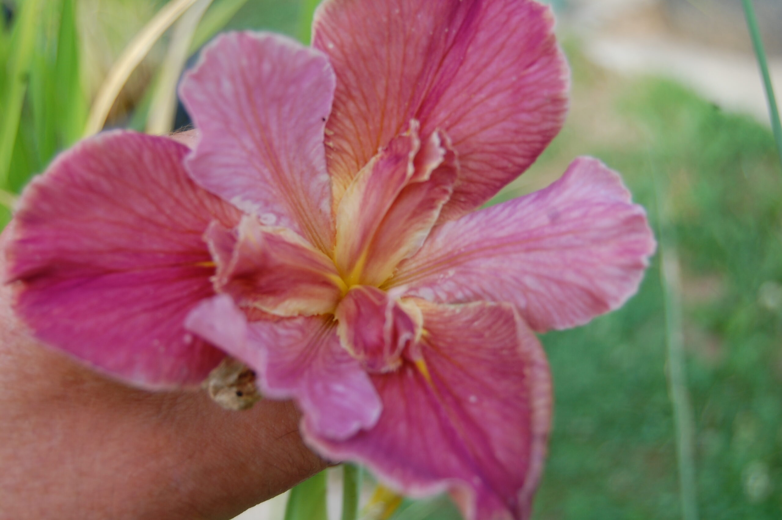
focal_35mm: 57
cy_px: 260
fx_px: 1237
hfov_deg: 35.1
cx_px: 391
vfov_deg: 23.7
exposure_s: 1/125
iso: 200
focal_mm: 38
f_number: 5.6
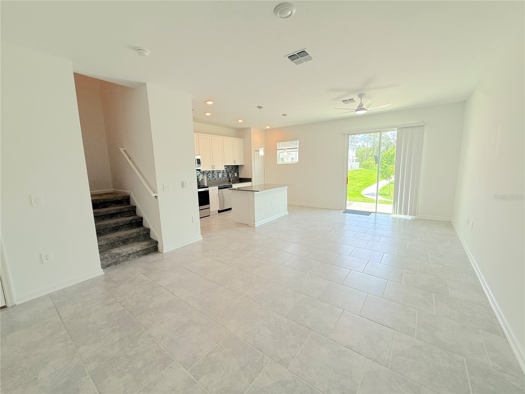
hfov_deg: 102.1
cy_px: 197
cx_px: 262
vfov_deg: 85.7
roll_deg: +1.8
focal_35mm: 14
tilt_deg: -8.7
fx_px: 212
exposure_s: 1/217
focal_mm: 2.22
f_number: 2.2
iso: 64
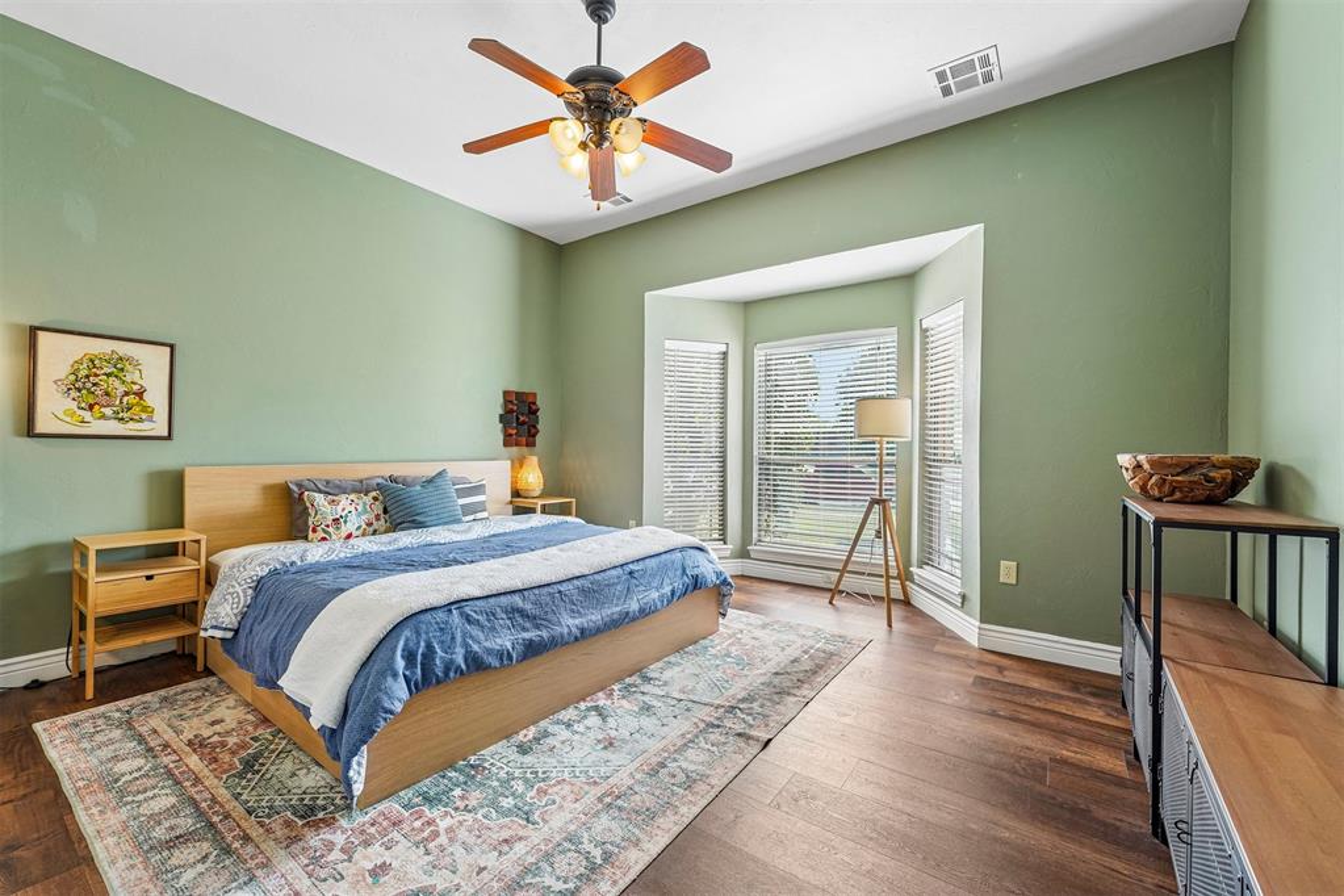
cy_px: 448
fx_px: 523
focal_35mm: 14
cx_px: 672
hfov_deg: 104.3
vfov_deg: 81.2
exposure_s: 1/30
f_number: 8
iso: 400
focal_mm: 14
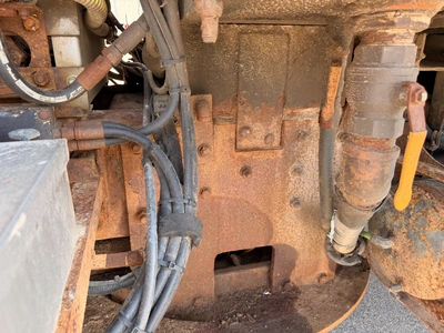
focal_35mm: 24
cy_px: 166
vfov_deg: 56.8
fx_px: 308
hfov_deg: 71.6
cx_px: 222
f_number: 1.78
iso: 80
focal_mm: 6.76
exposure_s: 1/175
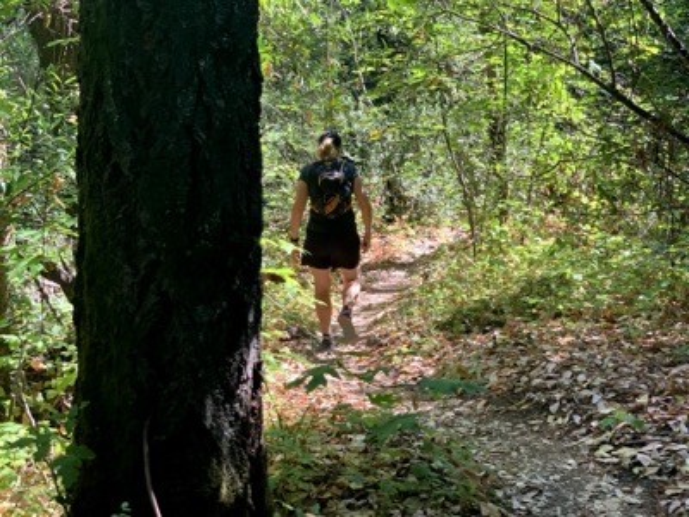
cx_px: 344
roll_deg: -0.1
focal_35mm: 52
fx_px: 1035
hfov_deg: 36.8
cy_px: 258
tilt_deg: -11.1
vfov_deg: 28.0
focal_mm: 6
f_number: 2.4
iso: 32
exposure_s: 1/122
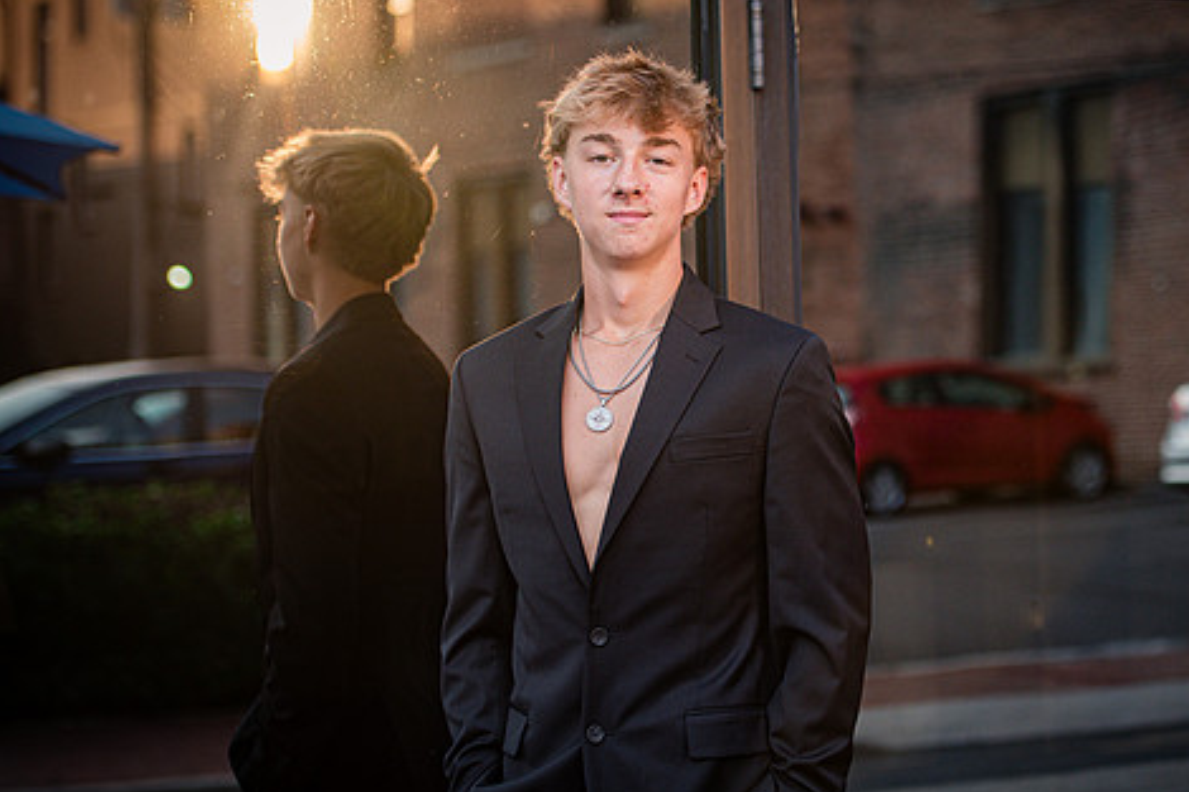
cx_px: 770
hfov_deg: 21.4
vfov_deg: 14.4
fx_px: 3136
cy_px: 382
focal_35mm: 95
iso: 400
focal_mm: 70
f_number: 2.8
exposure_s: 1/640
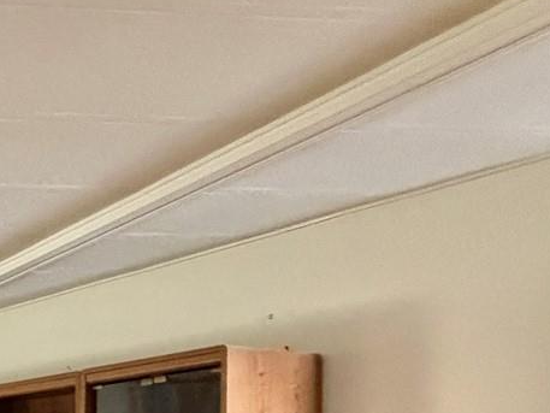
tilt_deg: -2.2
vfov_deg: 25.9
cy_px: 518
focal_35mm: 49
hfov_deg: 23.9
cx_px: -386
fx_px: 779
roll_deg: +1.0
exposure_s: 1/60
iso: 640
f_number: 2.2
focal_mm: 2.22
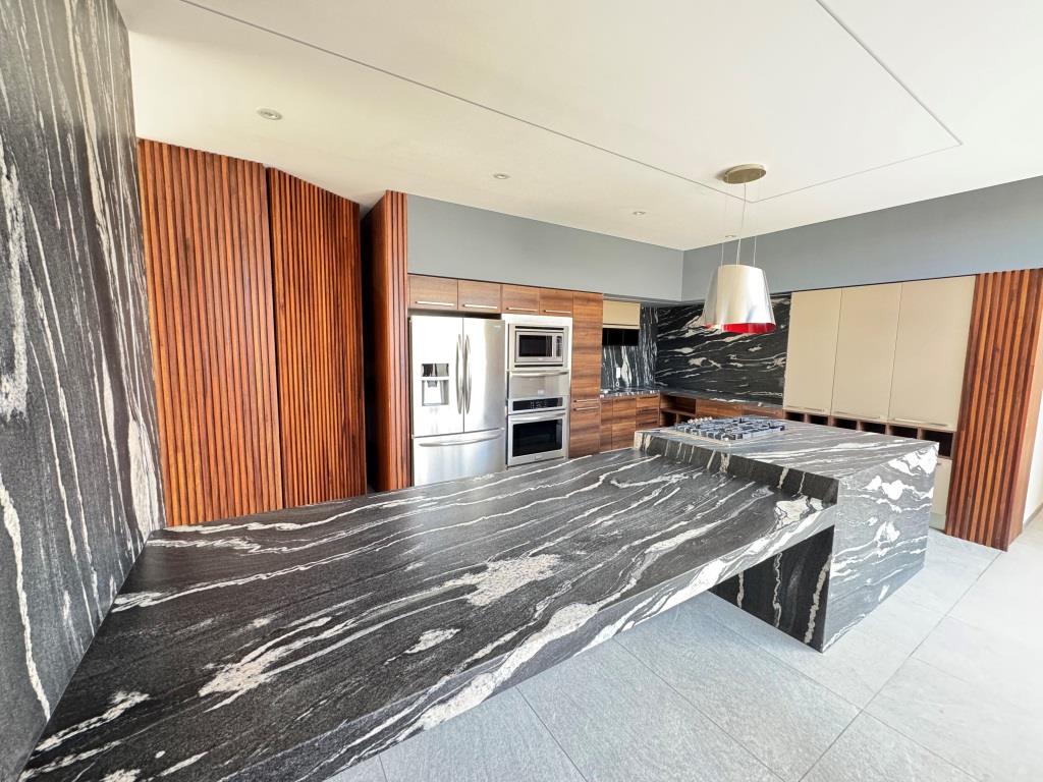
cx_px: 522
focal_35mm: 14
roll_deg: -1.0
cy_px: 391
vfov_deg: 85.7
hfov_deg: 102.1
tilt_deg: -5.3
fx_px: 422
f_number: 2.2
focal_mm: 2.22
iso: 500
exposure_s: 1/60
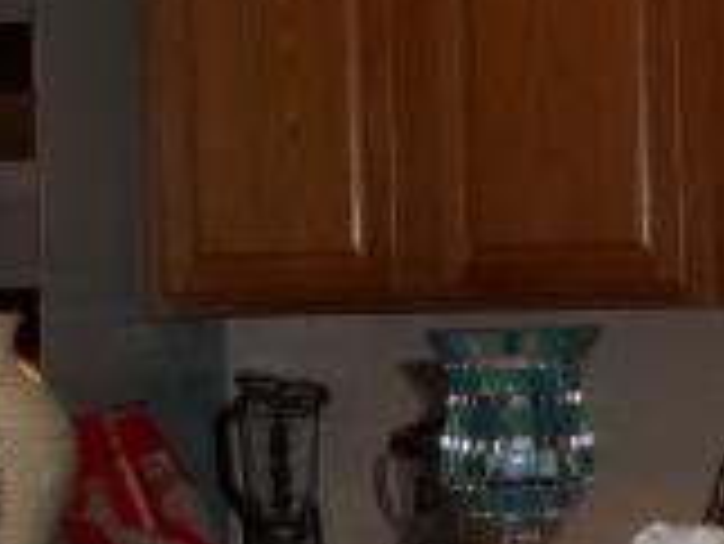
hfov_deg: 15.2
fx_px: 2658
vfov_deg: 11.7
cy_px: 400
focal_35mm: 127
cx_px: 737
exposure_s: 1/30
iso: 64
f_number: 2.9
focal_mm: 5.7
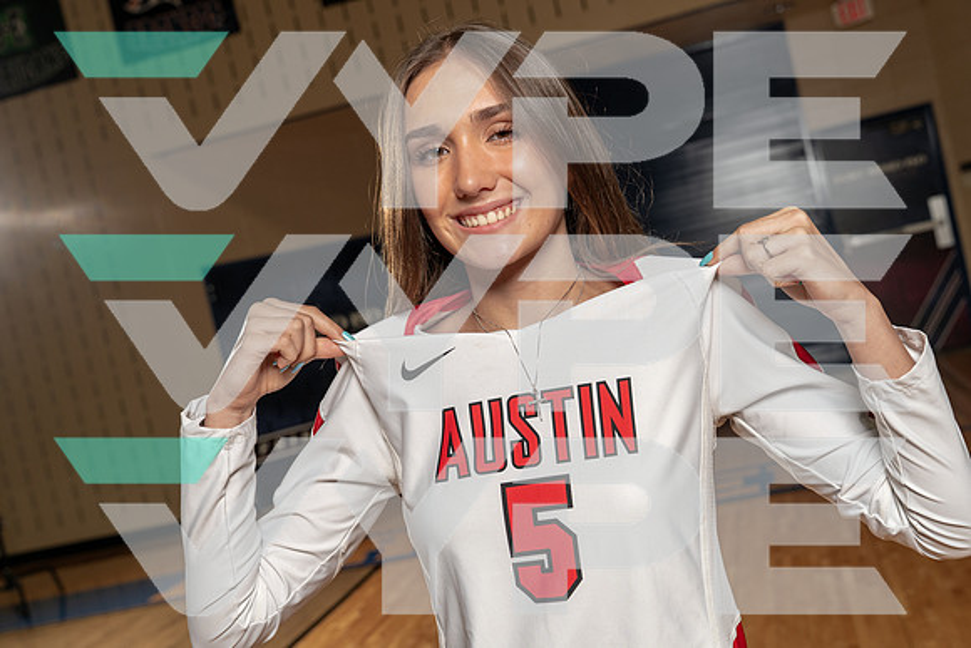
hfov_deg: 43.6
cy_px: 324
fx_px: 1214
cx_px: 486
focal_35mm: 45
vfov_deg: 29.9
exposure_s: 1/250
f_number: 5.6
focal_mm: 45
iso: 500
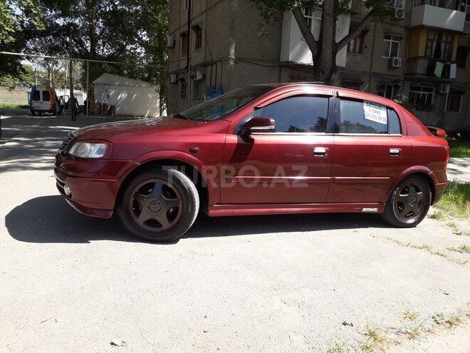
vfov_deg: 51.4
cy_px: 176
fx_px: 367
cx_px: 235
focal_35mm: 27
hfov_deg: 65.3
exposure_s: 1/700
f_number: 1.9
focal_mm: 3.6
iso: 40
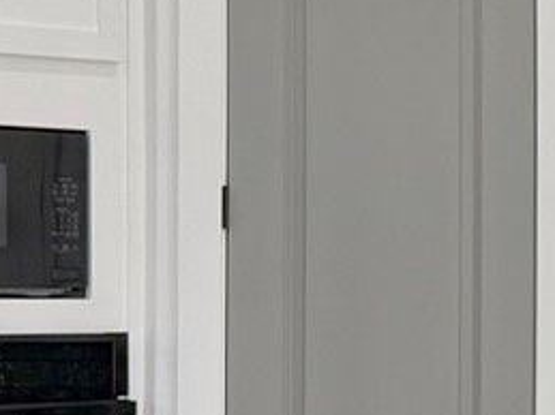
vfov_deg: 7.8
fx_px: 3045
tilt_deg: +0.3
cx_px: 1296
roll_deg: -0.5
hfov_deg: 9.4
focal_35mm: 190
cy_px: 293
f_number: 1.78
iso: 64
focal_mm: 6.76
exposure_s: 1/148
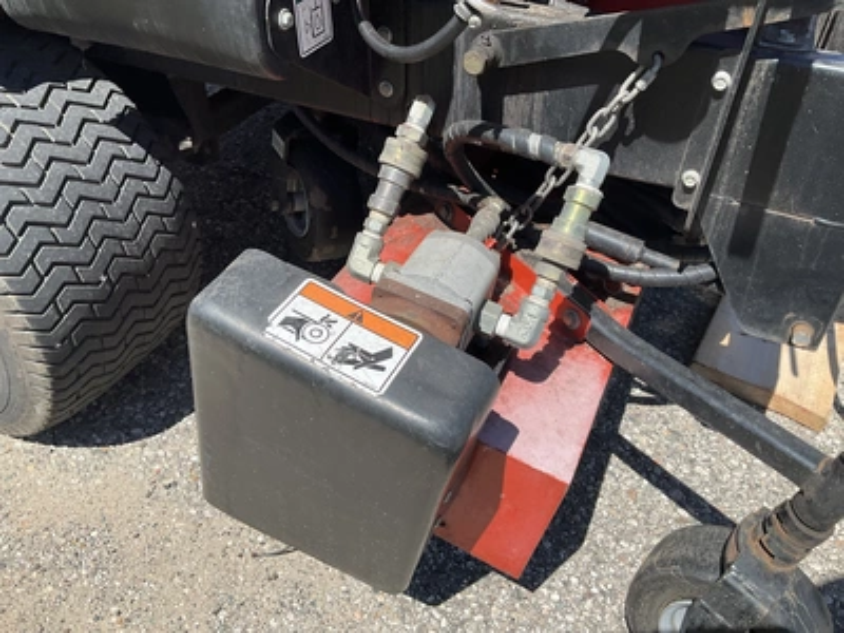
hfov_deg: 61.7
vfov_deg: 48.2
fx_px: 707
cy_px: 316
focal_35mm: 29
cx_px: 422
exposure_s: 1/1279
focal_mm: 3
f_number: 1.8
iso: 25
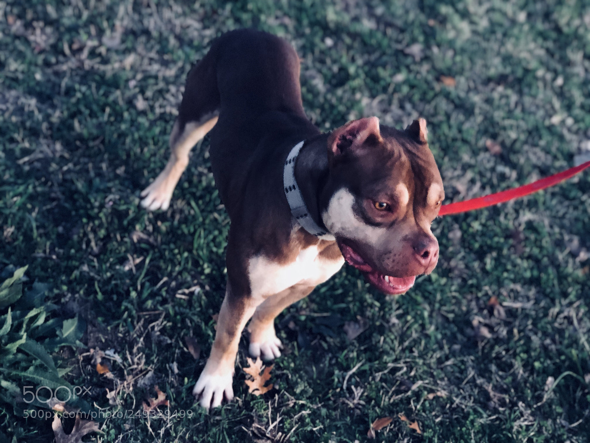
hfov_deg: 36.8
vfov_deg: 28.0
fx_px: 886
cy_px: 222
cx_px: 295
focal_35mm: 52
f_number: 2.4
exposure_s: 1/11
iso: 160
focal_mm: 6
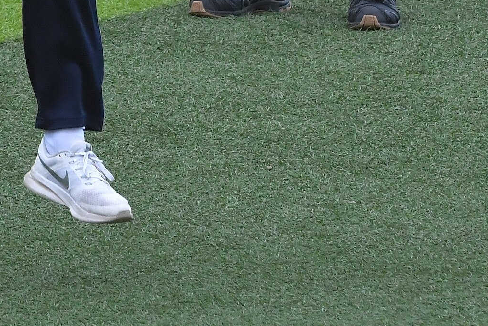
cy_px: -299
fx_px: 19169
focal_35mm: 1414
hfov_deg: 1.5
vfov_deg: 1.0
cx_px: -16
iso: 1000
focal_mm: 240
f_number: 10
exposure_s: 1/1000
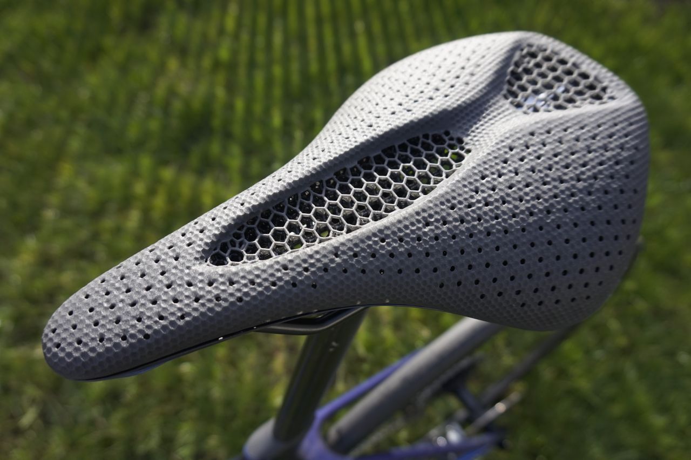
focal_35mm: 24
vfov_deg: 53.1
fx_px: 460
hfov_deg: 73.8
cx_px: 346
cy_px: 230
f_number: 4
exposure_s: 1/200
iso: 100
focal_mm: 16
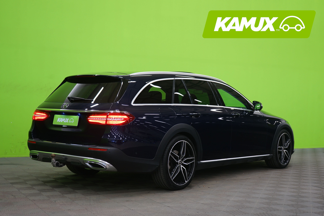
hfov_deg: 39.6
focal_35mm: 50
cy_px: 108
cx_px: 162
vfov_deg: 27.0
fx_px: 450
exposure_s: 1/8
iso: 400
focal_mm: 50
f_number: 5
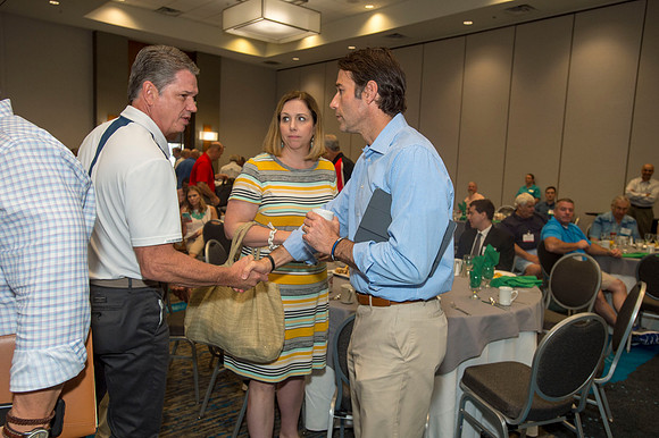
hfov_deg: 65.5
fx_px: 512
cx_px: 330
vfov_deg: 46.4
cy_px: 219
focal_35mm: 28
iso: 1250
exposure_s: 1/250
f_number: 5.6
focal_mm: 28
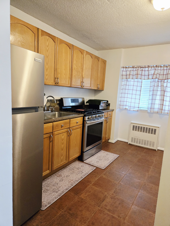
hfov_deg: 58.9
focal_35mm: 23
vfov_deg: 73.9
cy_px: 113
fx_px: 151
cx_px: 85
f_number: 1.8
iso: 800
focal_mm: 5.4
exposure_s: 1/120
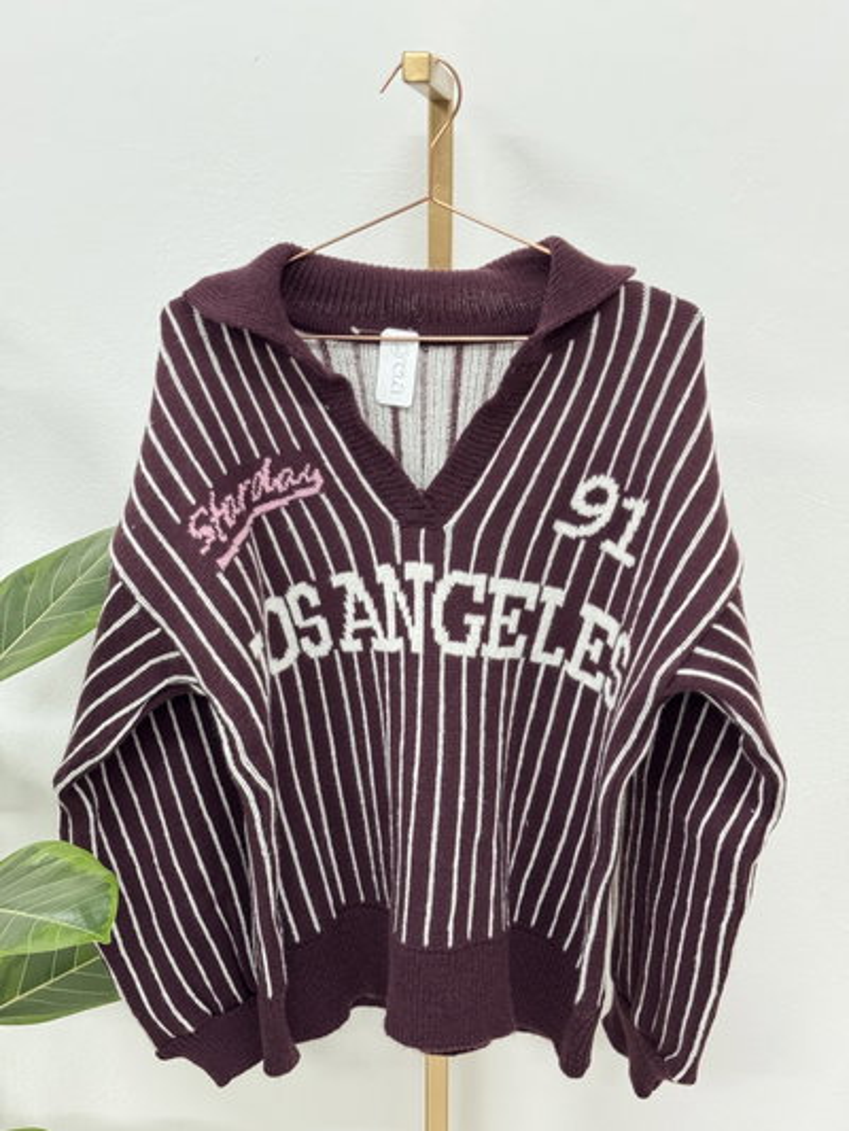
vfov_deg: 39.6
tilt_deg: -12.8
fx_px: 1569
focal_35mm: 48
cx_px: 424
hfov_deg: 30.3
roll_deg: +0.3
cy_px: 566
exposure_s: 1/33
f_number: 1.78
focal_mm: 6.76
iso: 400
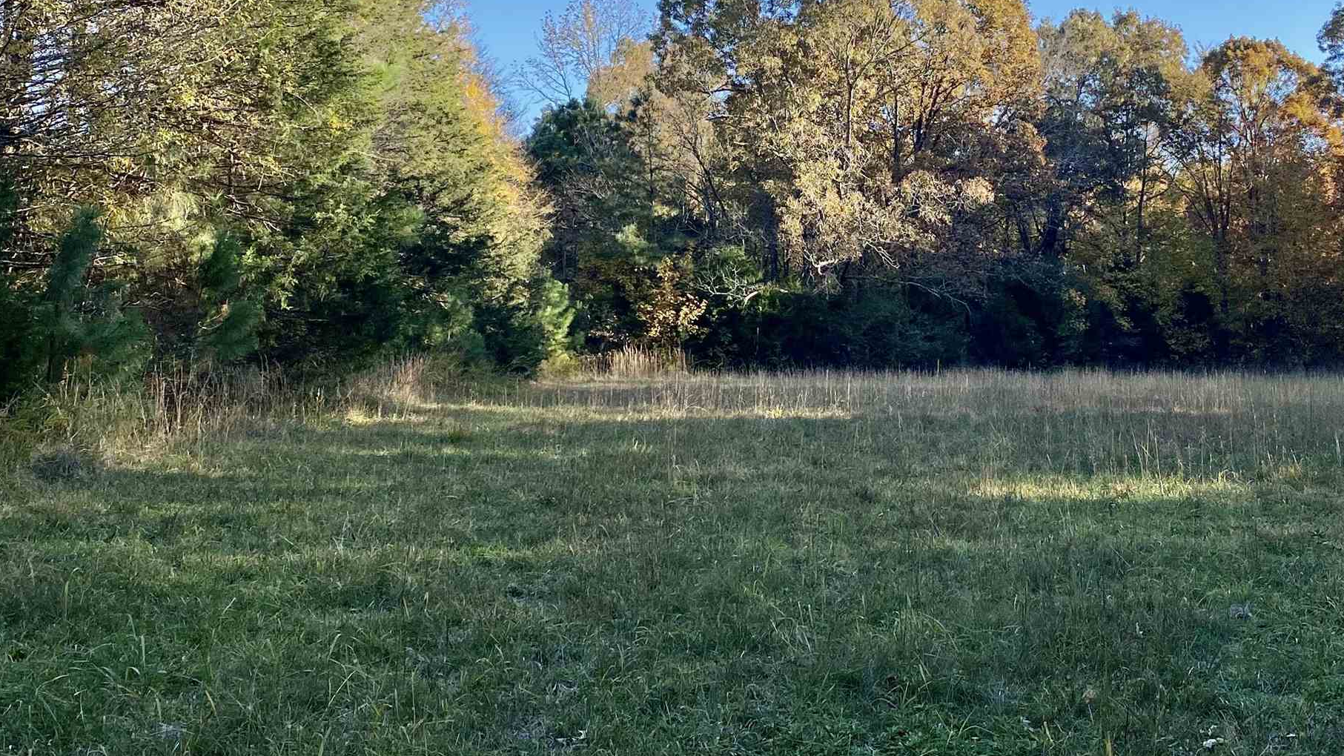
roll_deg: +0.6
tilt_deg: +7.0
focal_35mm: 48
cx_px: 827
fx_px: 1711
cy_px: 110
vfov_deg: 24.4
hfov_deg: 42.6
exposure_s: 1/1053
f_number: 1.8
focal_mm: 4.25
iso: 32
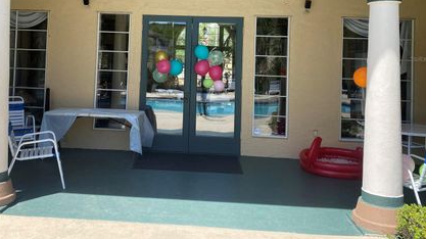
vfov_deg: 33.9
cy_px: 59
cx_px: 185
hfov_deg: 57.9
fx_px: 384
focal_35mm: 34
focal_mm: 4.25
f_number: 1.8
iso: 32
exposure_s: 1/1016
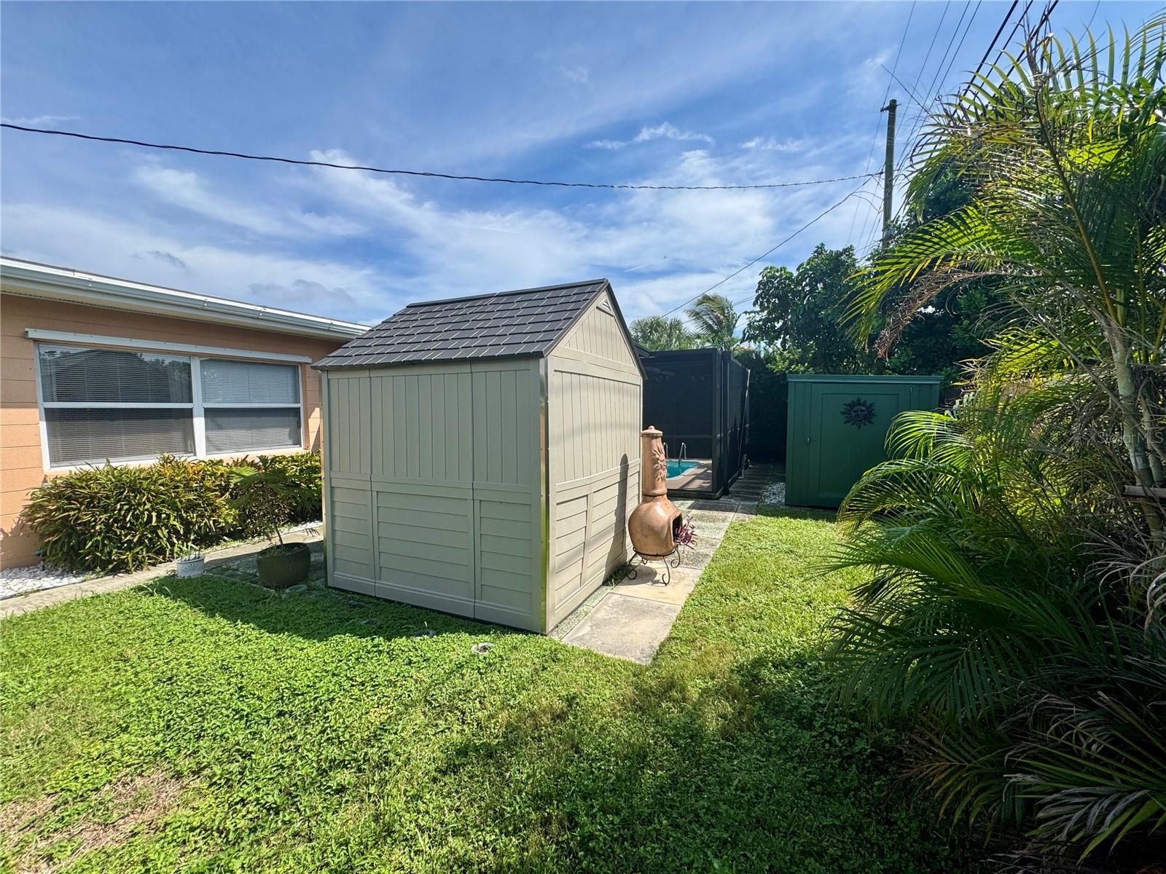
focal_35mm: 14
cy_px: 437
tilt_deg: -3.8
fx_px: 472
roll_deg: +0.7
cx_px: 583
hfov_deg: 102.1
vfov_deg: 85.7
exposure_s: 1/2028
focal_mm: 2.22
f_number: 2.2
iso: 50
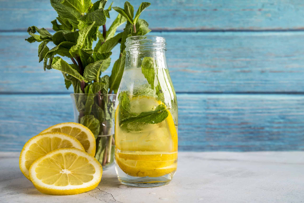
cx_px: 152
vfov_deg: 27.0
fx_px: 422
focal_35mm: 50
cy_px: 102
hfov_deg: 39.6
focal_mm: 50
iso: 100
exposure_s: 1/15
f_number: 8
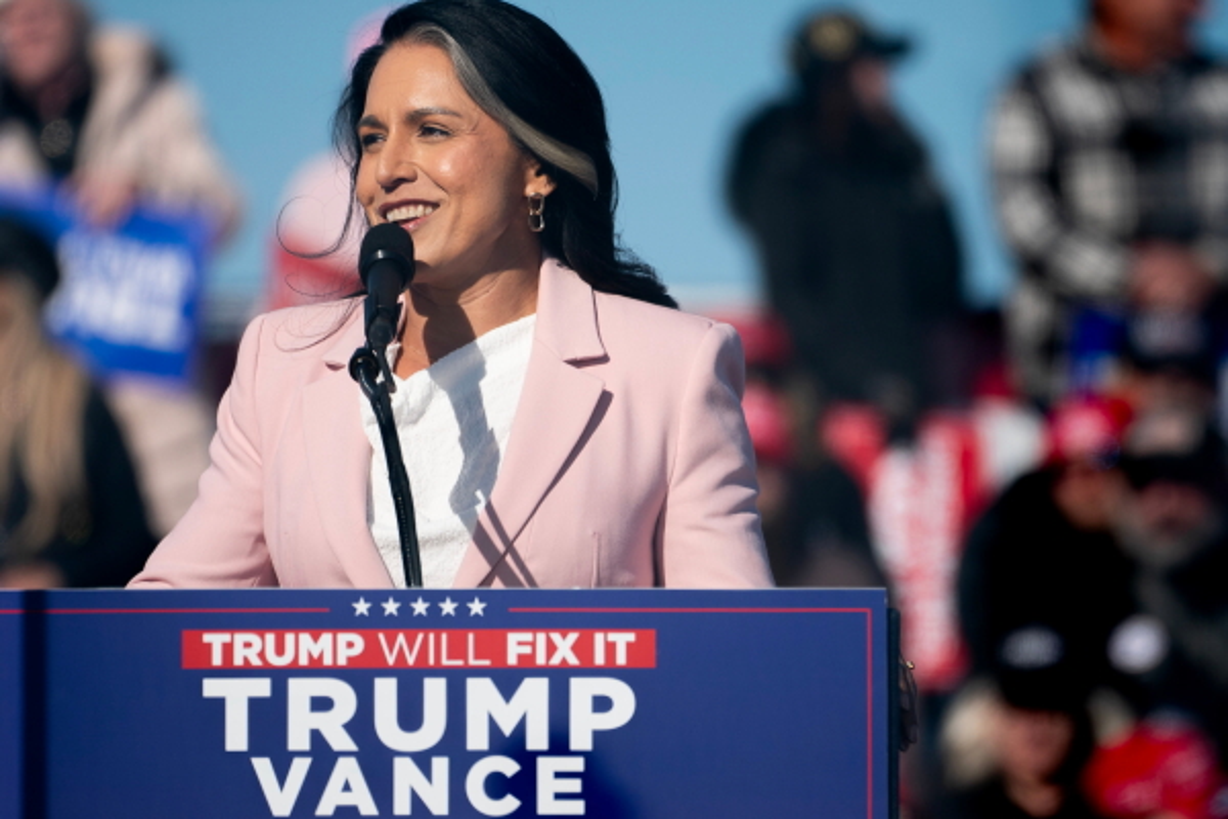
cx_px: 614
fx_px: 20465
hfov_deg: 3.4
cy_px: 410
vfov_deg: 2.3
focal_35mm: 600
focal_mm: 400
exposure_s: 1/640
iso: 50
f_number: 5.6
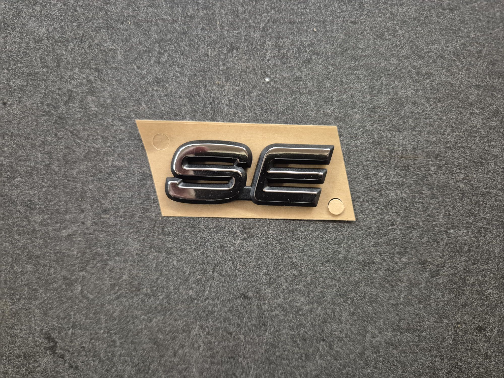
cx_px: 252
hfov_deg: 73.9
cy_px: 189
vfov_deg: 58.9
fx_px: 335
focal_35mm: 23
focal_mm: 5.4
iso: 1600
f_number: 1.8
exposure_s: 1/100
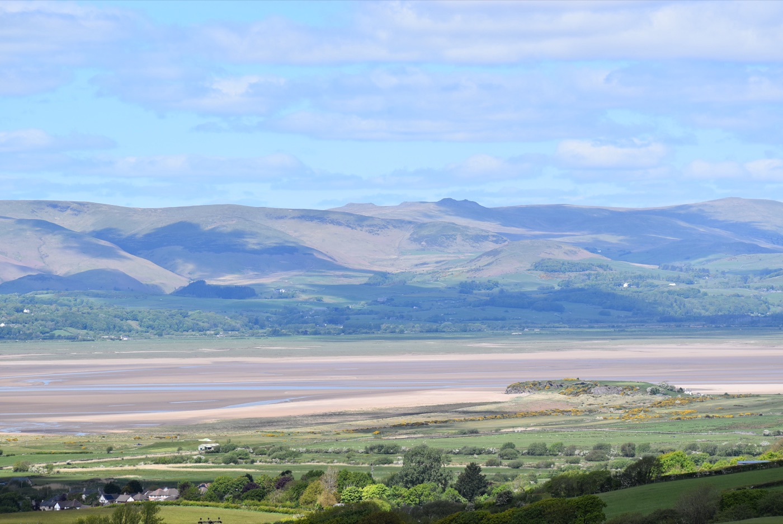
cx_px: 392
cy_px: 262
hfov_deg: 13.7
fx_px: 3265
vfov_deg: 9.2
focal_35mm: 150
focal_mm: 100
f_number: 7.1
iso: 200
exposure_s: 1/1000
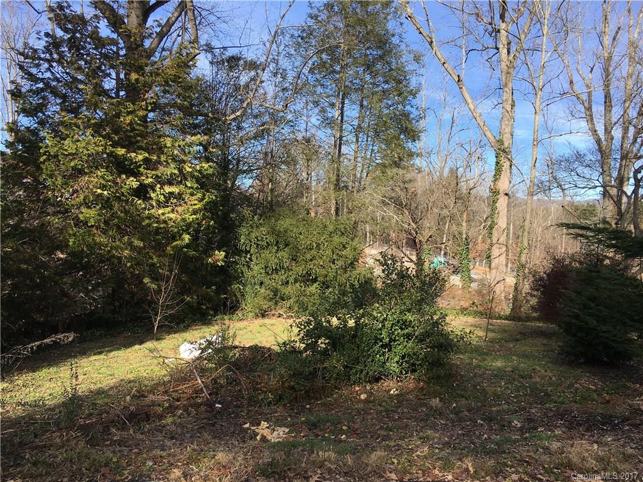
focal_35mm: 29
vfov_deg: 48.2
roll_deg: -1.6
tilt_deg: -2.2
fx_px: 539
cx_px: 322
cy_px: 241
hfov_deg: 61.7
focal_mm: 4.15
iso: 25
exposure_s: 1/818
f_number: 2.2
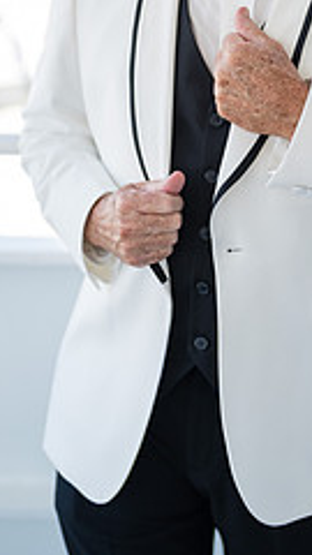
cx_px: 245
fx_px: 1441
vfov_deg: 21.5
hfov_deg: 12.3
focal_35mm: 98
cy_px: 92
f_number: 1.2
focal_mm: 50
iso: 100
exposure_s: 1/1250
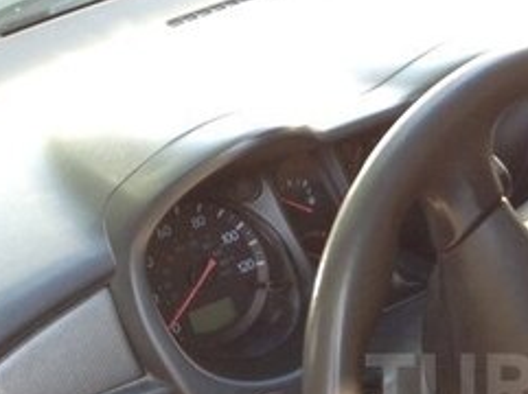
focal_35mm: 96
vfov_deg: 15.1
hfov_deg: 19.6
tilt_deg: -32.7
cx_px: 589
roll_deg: +4.2
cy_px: 386
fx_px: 1462
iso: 64
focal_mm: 4.28
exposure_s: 1/40
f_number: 2.4
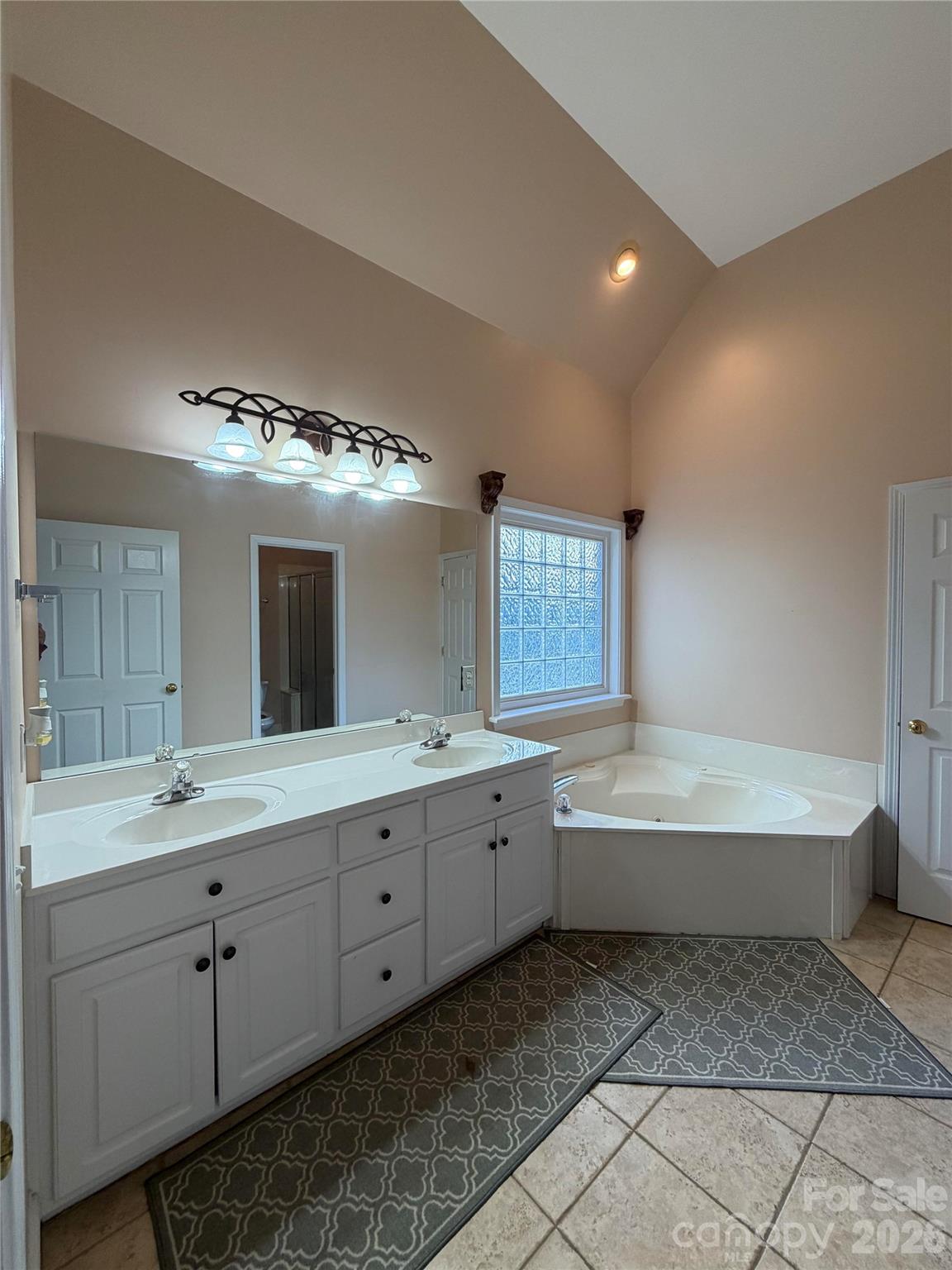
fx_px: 513
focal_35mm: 14
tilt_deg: -1.2
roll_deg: -0.3
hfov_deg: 85.7
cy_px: 635
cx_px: 476
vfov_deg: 102.1
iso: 160
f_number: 2.2
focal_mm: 2.22
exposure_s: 1/120
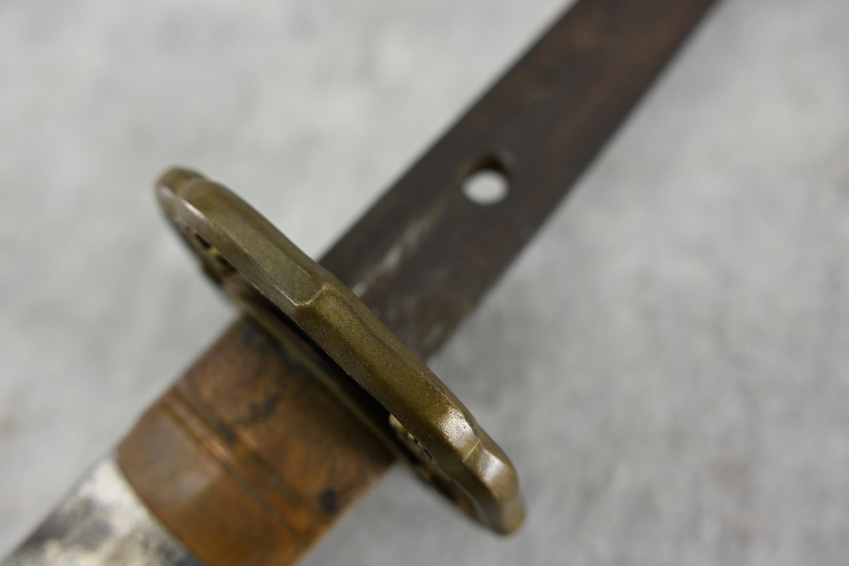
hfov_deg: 61.1
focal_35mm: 30
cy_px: 283
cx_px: 424
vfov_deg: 43.0
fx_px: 719
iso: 400
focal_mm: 30.5
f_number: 5.6
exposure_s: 1/100
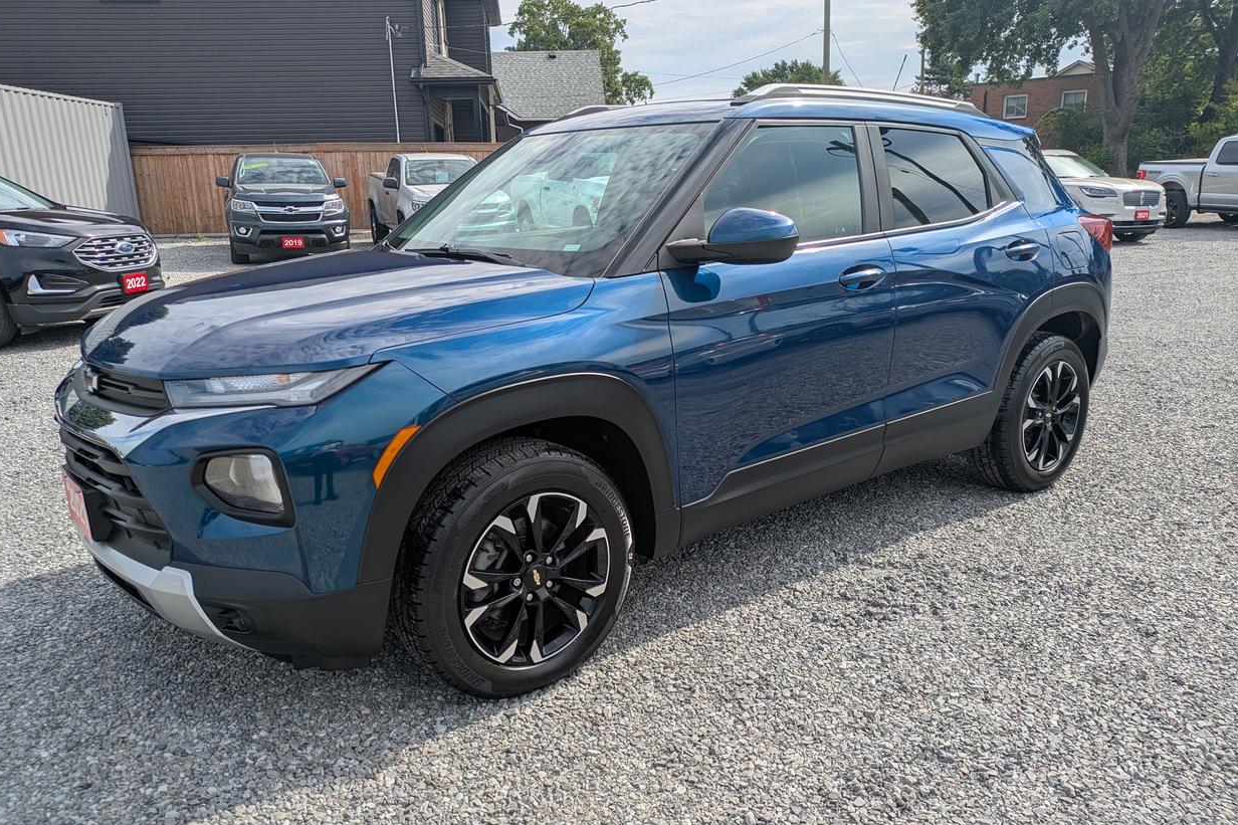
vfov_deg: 47.9
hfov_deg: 67.4
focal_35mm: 27
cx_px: 630
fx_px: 928
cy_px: 418
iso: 43
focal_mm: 5.43
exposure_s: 1/1776
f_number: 1.89
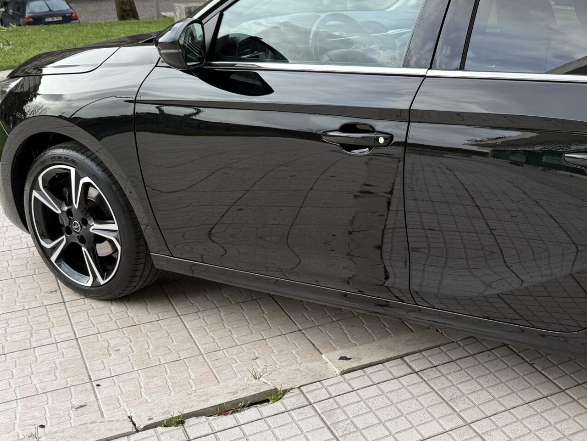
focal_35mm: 48
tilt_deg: -18.6
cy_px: 193
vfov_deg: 30.2
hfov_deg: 36.8
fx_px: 814
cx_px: 544
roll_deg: -1.7
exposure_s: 1/476
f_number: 1.78
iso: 80
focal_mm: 6.76
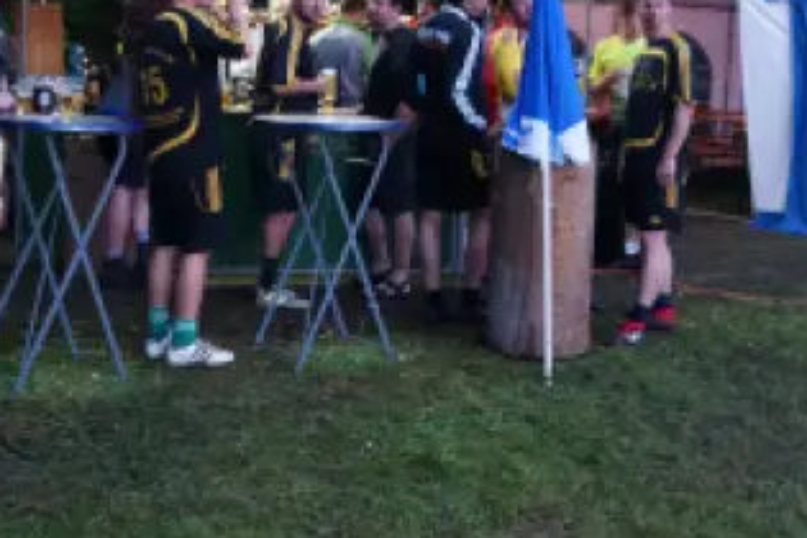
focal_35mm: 59
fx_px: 1322
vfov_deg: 22.3
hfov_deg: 33.9
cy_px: 33
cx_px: 368
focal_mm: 31
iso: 6400
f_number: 4
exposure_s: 1/100
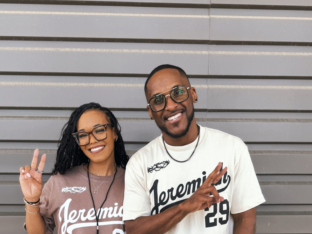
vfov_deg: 33.0
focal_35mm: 39
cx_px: 146
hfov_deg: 47.8
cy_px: 247
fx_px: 352
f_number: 1.78
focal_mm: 6.76
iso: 80
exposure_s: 1/539
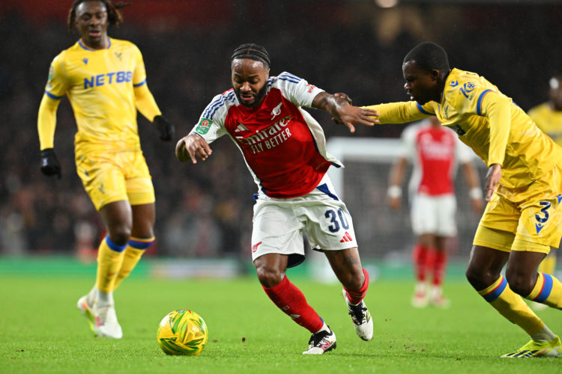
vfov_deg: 3.4
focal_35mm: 400
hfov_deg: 5.2
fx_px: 6244
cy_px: 187
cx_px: 281
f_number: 4
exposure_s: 1/1250
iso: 4000
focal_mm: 400
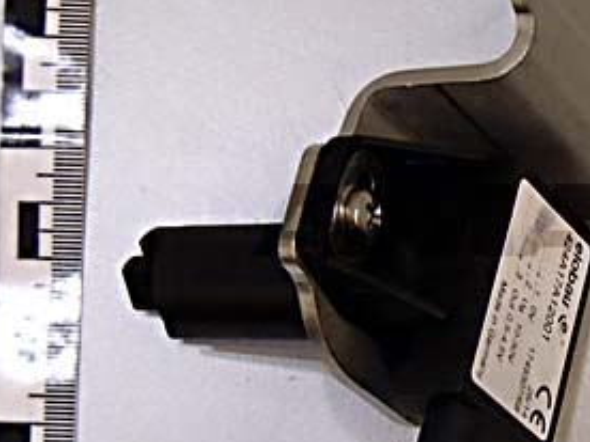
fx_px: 2216
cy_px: 269
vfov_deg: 11.4
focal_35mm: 130
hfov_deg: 14.8
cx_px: 663
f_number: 5.1
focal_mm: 10
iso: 500
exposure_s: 1/50
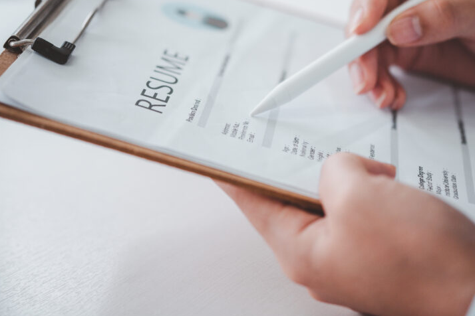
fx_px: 1135
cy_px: 94
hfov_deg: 23.6
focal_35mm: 86
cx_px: 278
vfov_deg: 15.8
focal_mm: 60
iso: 400
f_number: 3.3
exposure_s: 1/250
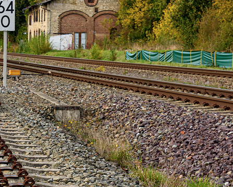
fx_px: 1048
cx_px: -63
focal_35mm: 152
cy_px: 182
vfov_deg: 10.1
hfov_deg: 12.3
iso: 200
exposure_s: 1/125
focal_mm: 40
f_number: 9
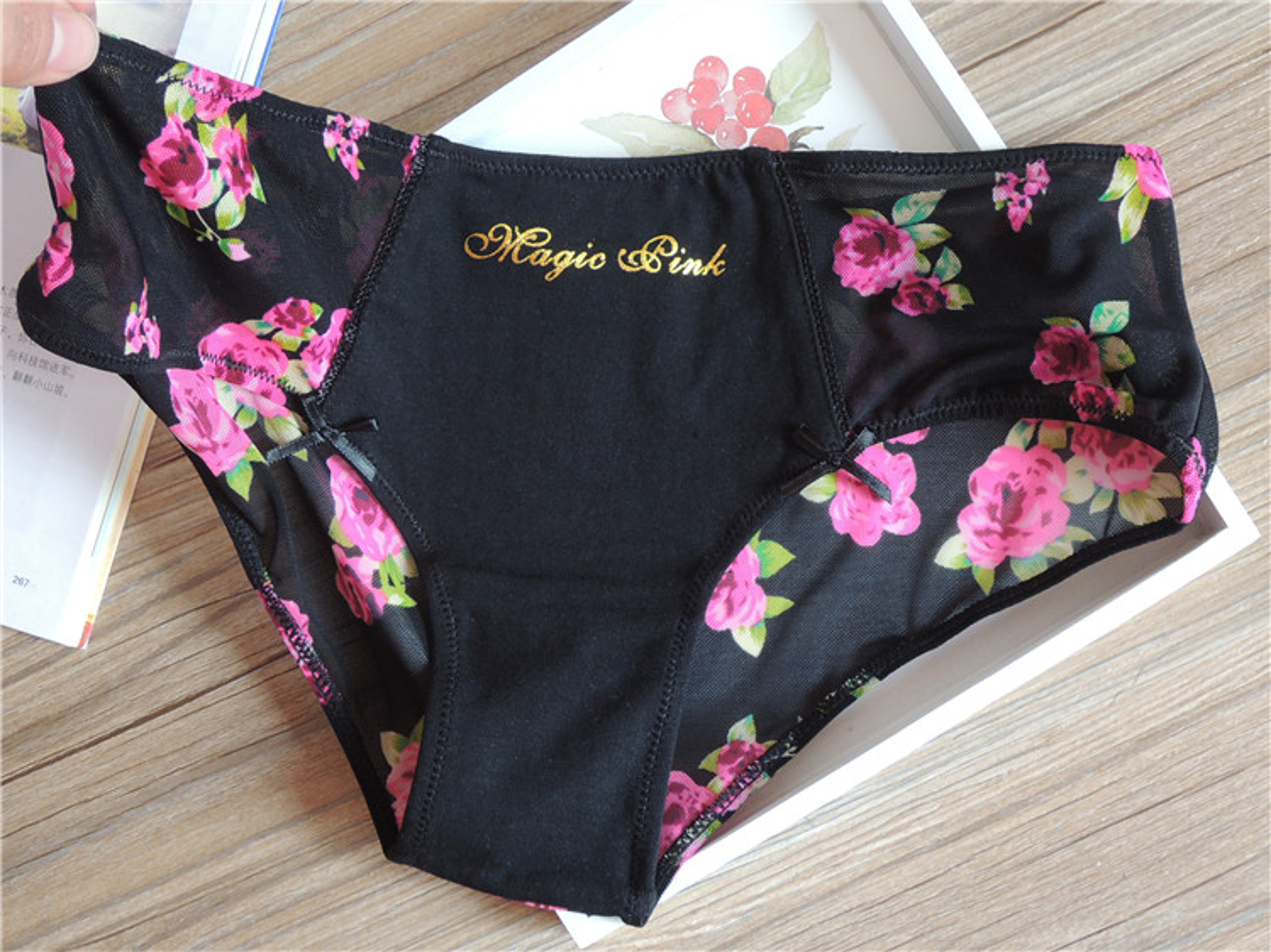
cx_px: 636
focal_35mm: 35
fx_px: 1285
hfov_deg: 52.6
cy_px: 476
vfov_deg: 40.7
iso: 125
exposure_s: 1/50
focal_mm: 6.3
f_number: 3.2
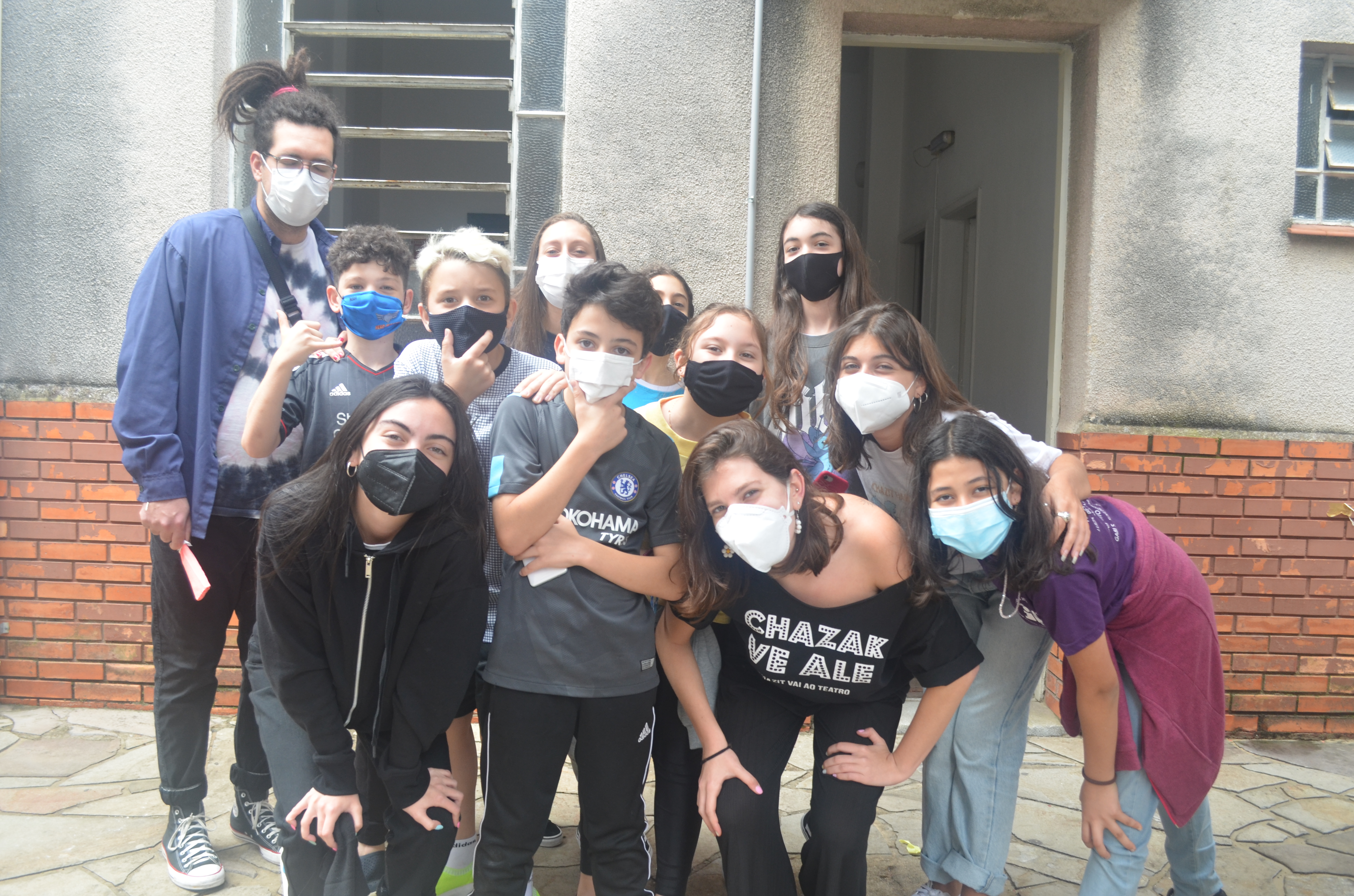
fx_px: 1239
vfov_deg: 39.8
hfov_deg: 57.3
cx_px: 677
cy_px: 448
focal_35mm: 33
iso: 400
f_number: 5.6
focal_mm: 22
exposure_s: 1/125
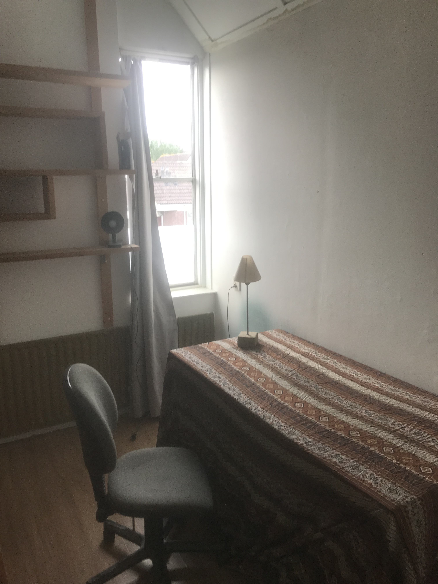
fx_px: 472
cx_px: 219
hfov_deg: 49.7
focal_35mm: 28
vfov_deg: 63.4
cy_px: 292
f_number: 1.8
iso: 25
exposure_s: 1/100
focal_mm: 4
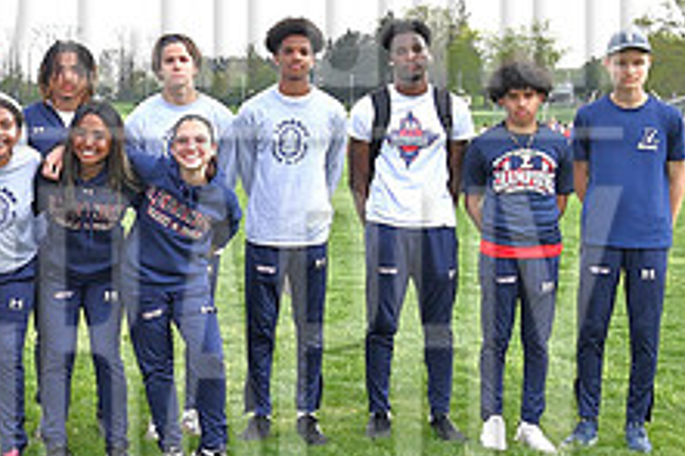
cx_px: -15
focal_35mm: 63
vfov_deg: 21.5
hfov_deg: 29.6
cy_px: 194
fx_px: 1198
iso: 140
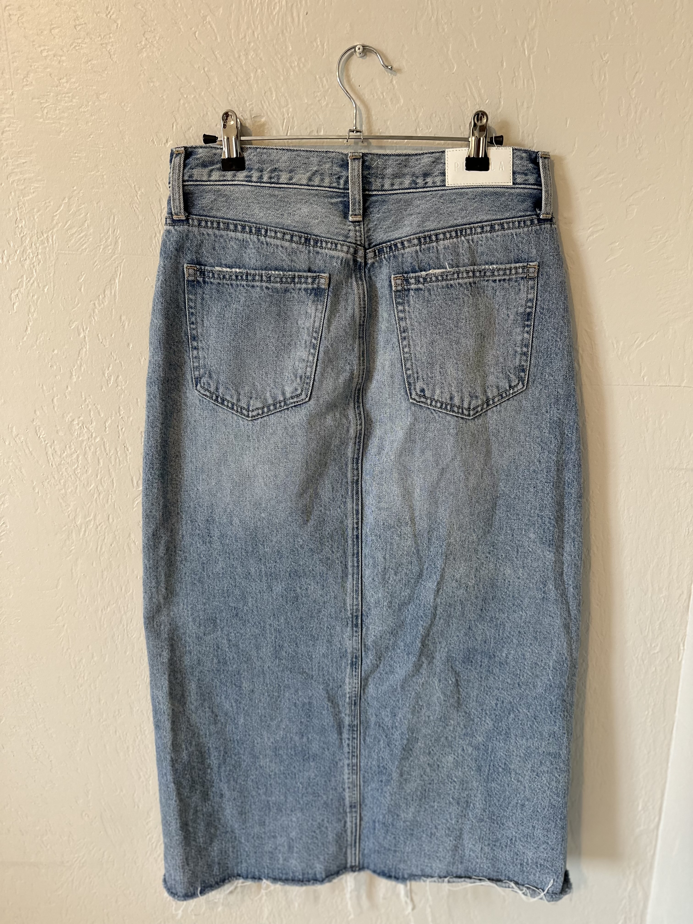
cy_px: 462
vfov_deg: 71.6
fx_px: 641
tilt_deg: -14.6
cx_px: 346
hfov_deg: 56.8
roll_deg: +0.3
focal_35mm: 24
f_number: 1.78
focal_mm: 6.86
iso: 250
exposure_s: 1/60
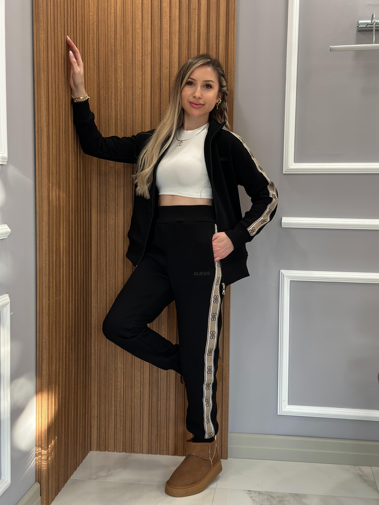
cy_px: 252
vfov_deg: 39.7
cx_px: 190
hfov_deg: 30.3
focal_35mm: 48
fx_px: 701
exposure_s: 1/103
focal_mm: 6.86
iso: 125
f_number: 1.78
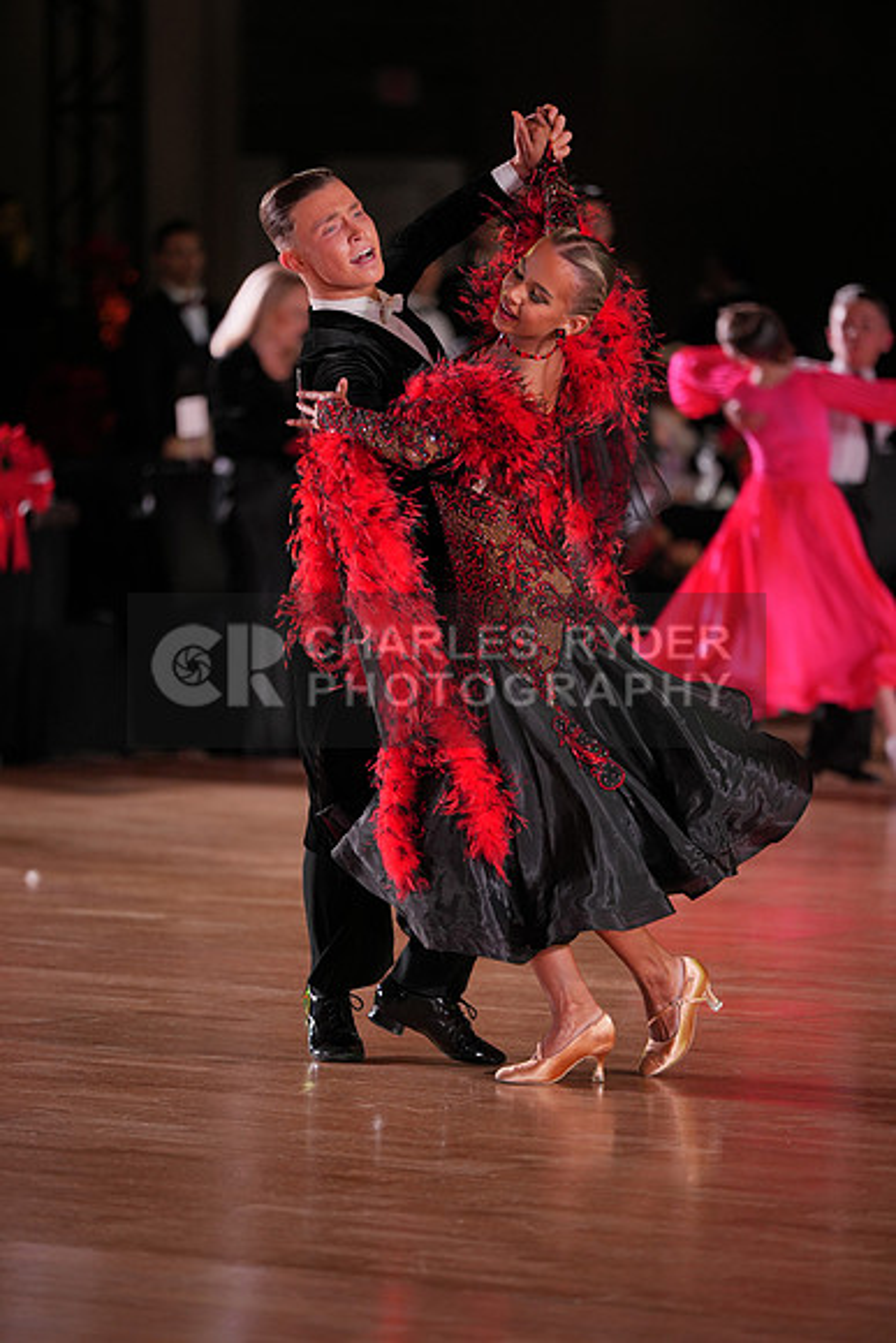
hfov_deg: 6.9
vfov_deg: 10.3
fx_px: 7462
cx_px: 448
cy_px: 672
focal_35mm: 200
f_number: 2.8
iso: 800
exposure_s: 1/400
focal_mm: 200
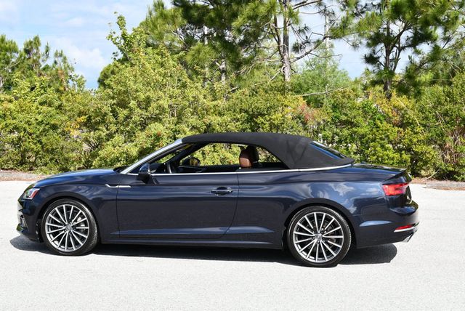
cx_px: 232
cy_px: 156
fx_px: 776
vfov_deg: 22.7
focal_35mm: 60
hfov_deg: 33.4
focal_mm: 30
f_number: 8
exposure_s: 1/250
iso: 180
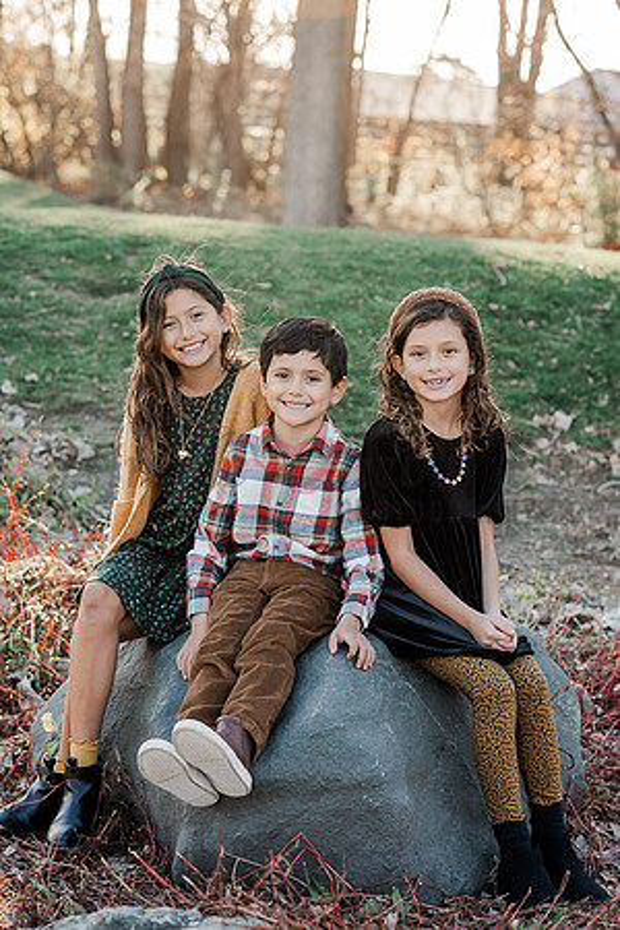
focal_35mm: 85
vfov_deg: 23.9
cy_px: 465
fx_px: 2196
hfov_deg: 16.1
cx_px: 310
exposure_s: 1/250
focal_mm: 85
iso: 320
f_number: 4
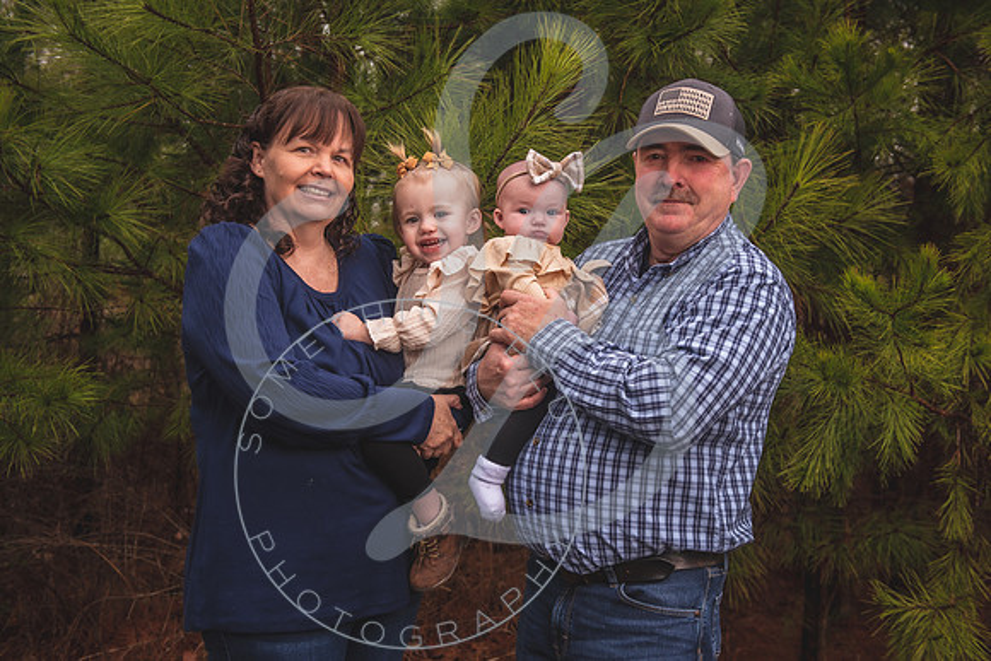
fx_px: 1156
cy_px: 330
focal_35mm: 42
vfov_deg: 31.9
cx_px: 496
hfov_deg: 46.4
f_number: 5.6
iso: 200
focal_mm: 42
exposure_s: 1/160
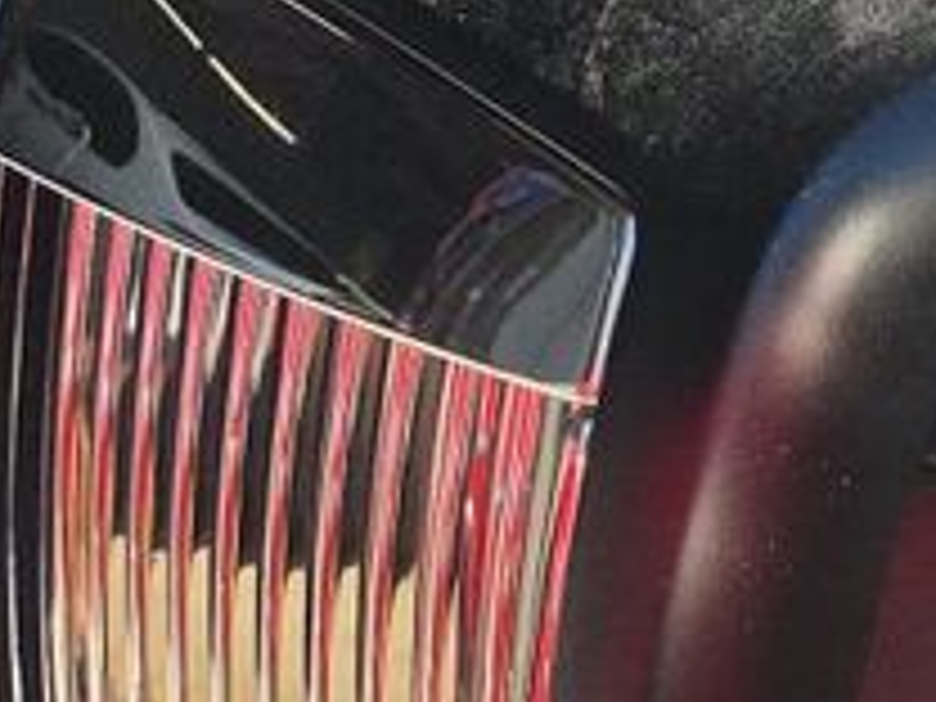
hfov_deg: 8.4
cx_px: 3204
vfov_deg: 8.4
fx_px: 4786
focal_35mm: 177
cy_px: 382
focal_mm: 6.5
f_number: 1.4
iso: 63
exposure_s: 1/2252
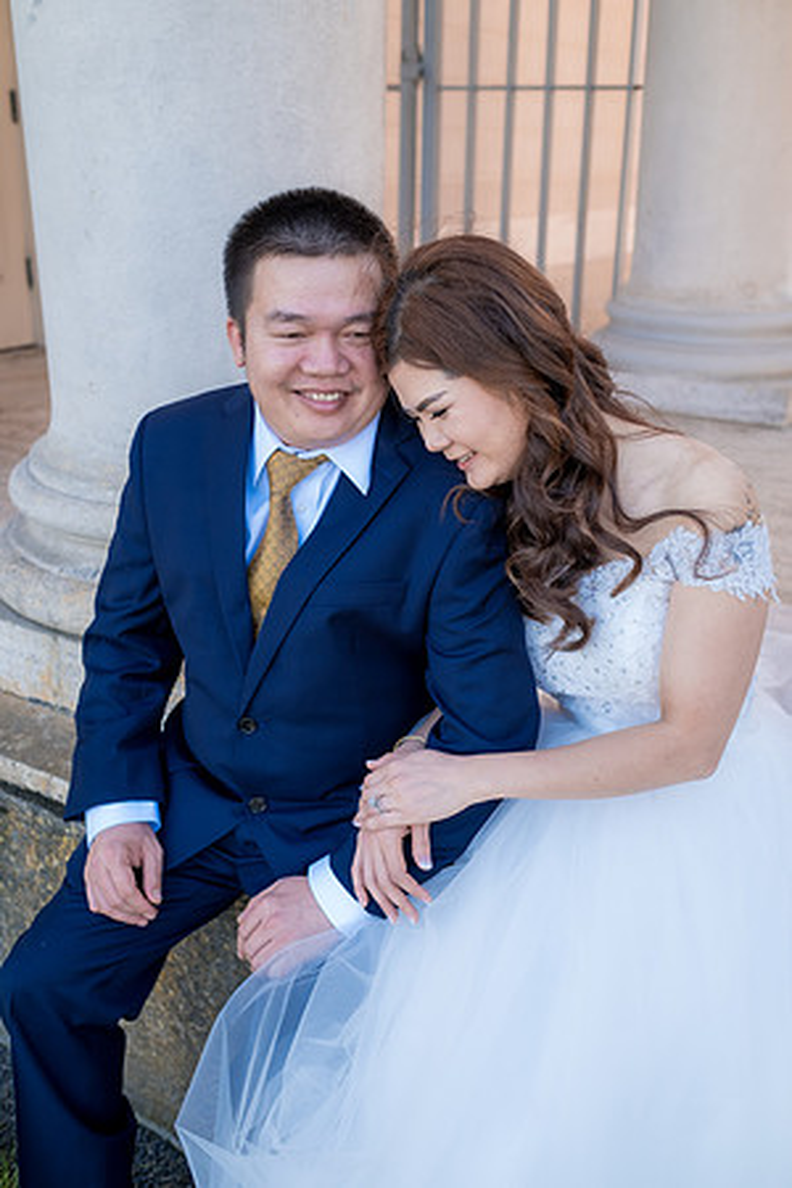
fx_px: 1155
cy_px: 594
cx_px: 396
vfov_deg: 54.4
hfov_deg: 37.9
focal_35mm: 35
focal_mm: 23
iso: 200
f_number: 2.8
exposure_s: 1/320
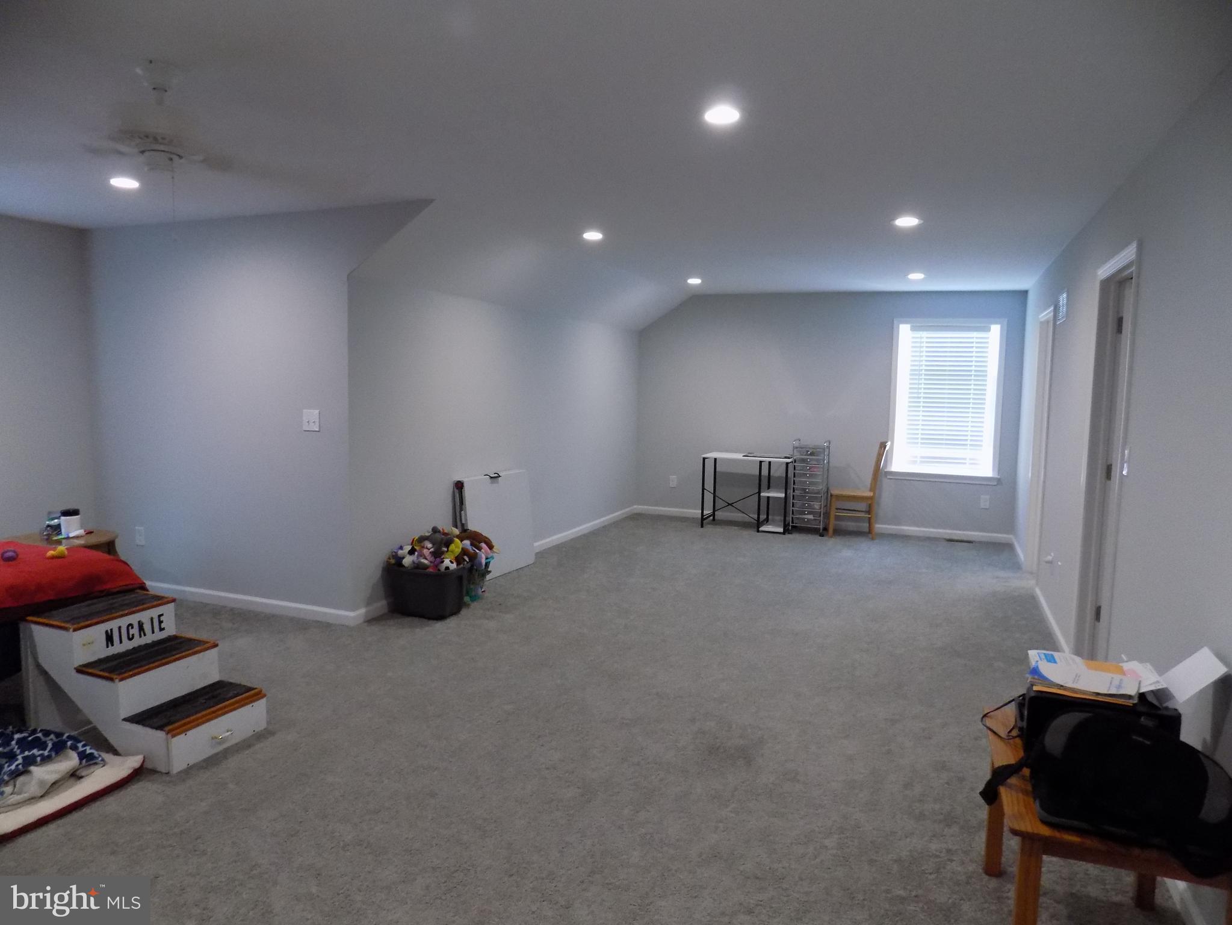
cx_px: 616
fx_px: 819
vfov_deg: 58.9
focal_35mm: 23
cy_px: 462
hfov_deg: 73.9
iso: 320
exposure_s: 1/30
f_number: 3.1
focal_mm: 4
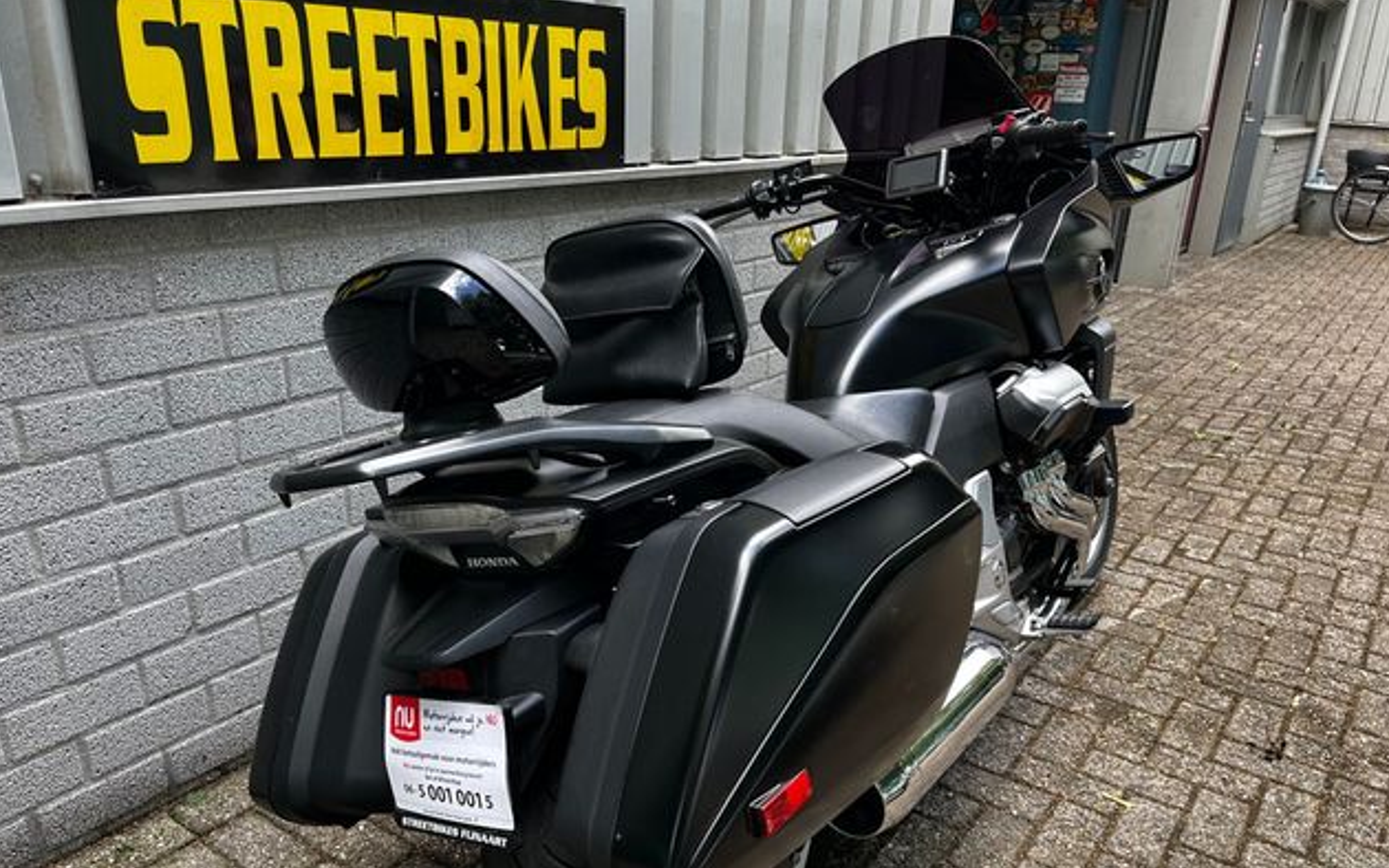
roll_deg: -2.0
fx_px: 1060
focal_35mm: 28
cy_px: 520
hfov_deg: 66.5
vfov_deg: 44.3
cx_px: 699
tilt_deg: -23.1
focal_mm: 5.1
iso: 40
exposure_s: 1/121
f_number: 1.6
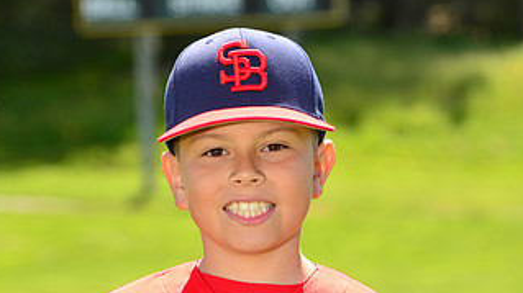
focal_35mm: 305
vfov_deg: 4.0
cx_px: 230
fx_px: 4227
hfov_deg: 7.1
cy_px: 349
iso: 200
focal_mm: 160
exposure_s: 1/250
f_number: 8
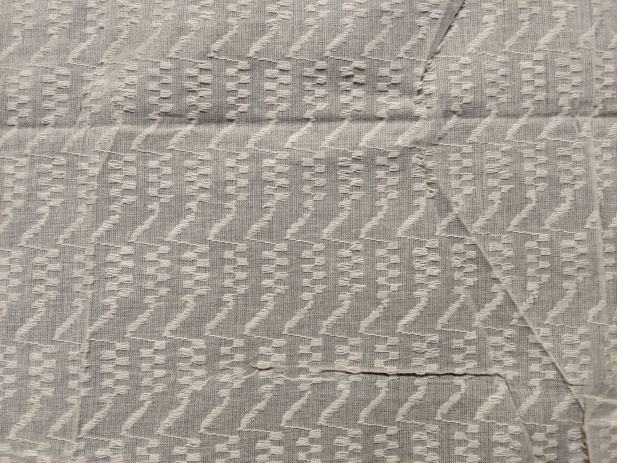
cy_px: 232
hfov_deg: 67.3
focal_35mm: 26
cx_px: 308
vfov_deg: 53.1
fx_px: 463
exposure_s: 1/100
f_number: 2
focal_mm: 2.78
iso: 100
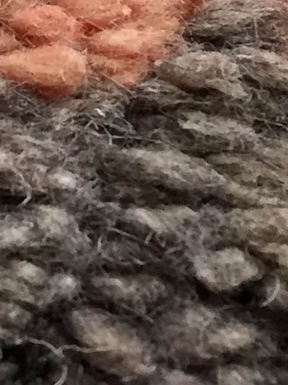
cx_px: -447
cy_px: -115
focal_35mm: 180
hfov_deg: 7.6
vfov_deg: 10.7
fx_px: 1998
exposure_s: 1/33
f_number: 2.2
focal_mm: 4.15
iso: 160
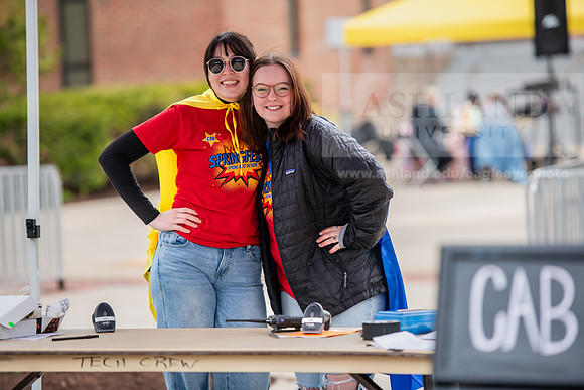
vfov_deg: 8.3
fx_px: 2677
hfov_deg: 12.4
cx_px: 292
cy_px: 195
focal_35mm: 165
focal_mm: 165
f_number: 3.2
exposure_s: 1/640
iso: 160
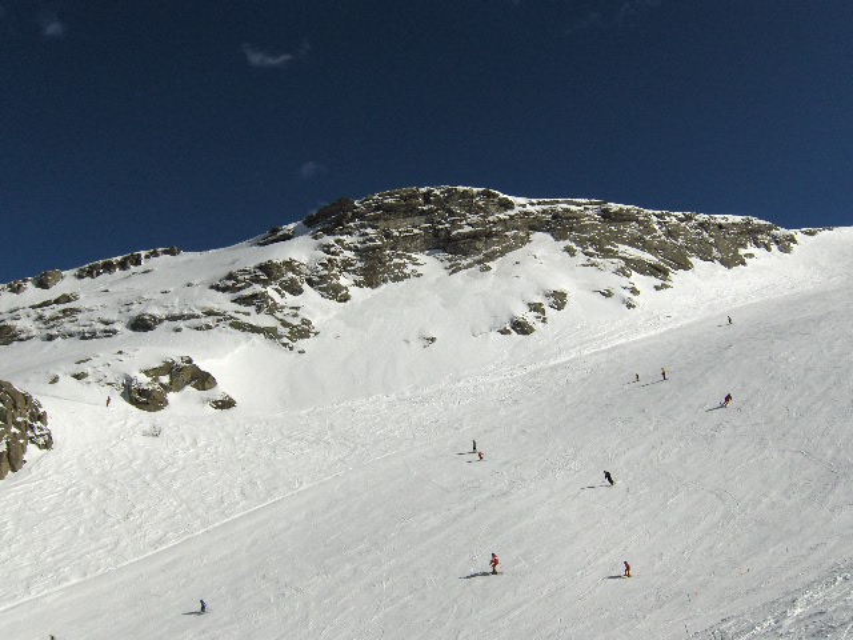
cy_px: 320
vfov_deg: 40.7
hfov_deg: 52.6
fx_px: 862
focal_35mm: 35
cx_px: 426
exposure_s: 1/1266
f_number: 7.8
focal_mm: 7.5
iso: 100
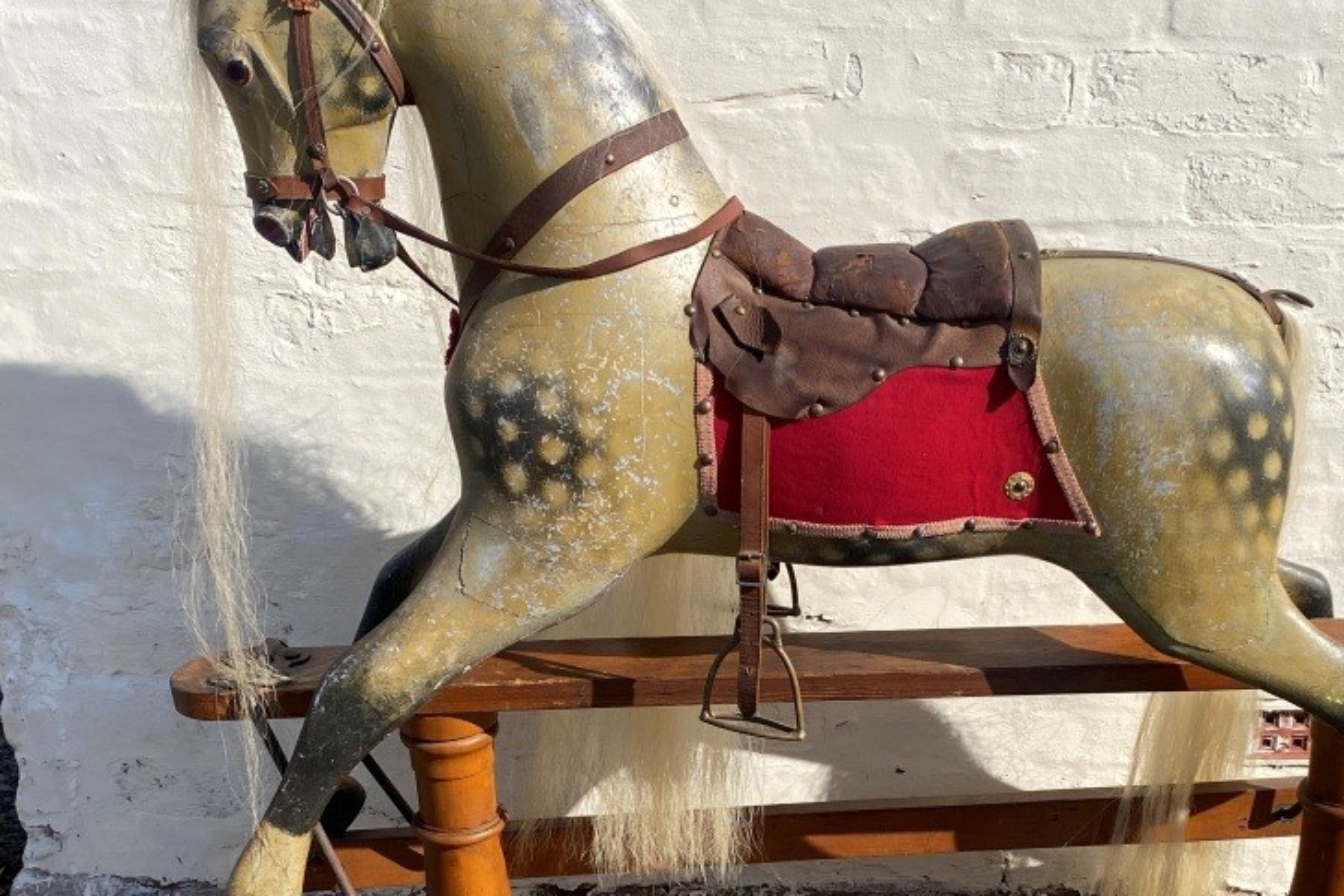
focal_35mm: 38
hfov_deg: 49.5
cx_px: 933
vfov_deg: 34.7
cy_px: 605
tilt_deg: -24.3
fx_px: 1419
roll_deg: -1.3
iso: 32
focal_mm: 4.25
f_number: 1.8
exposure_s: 1/3984
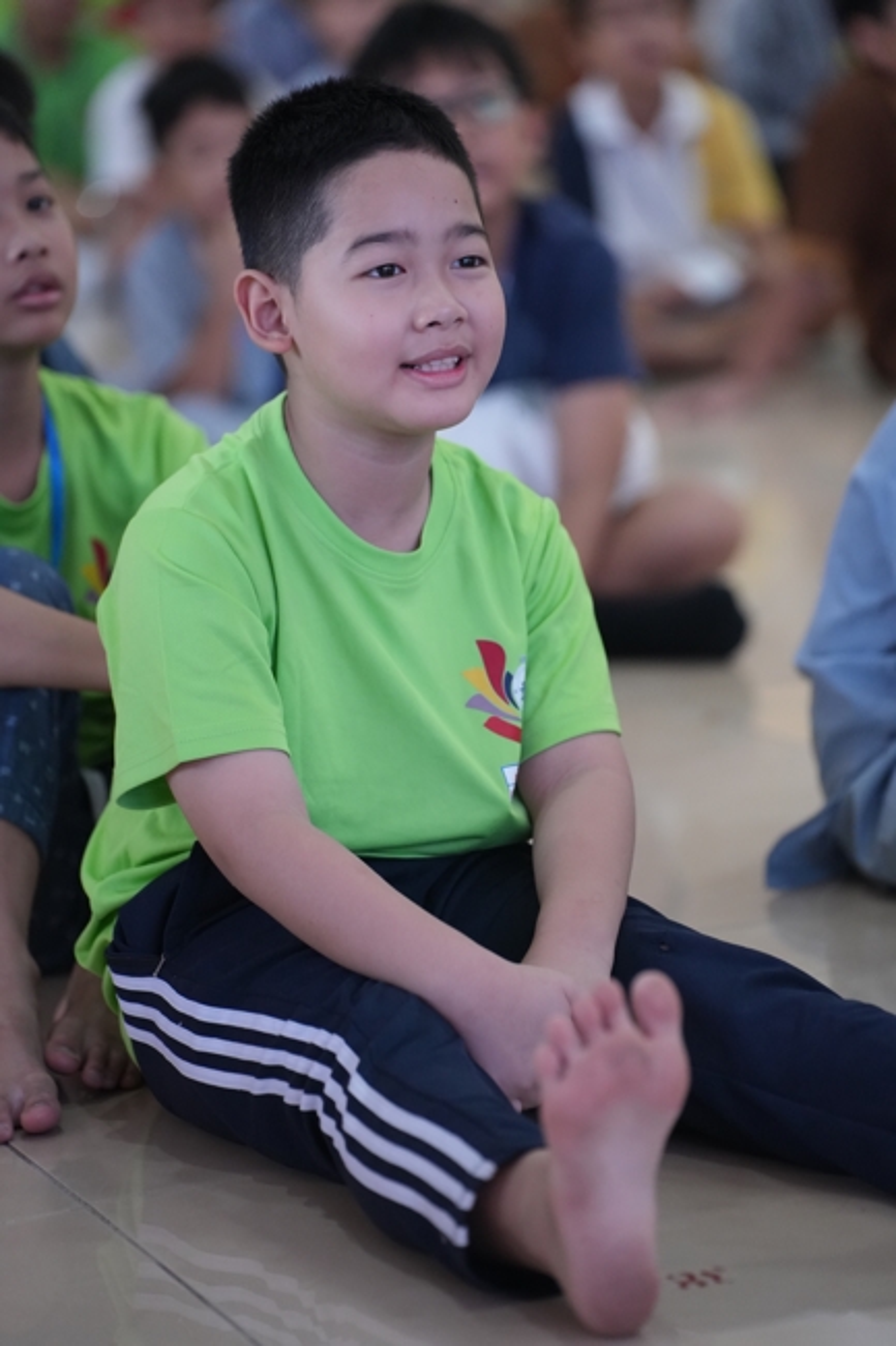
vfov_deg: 13.7
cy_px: 673
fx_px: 5603
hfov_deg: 9.1
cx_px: 448
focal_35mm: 150
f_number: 3.2
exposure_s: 1/320
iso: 4000
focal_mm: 150
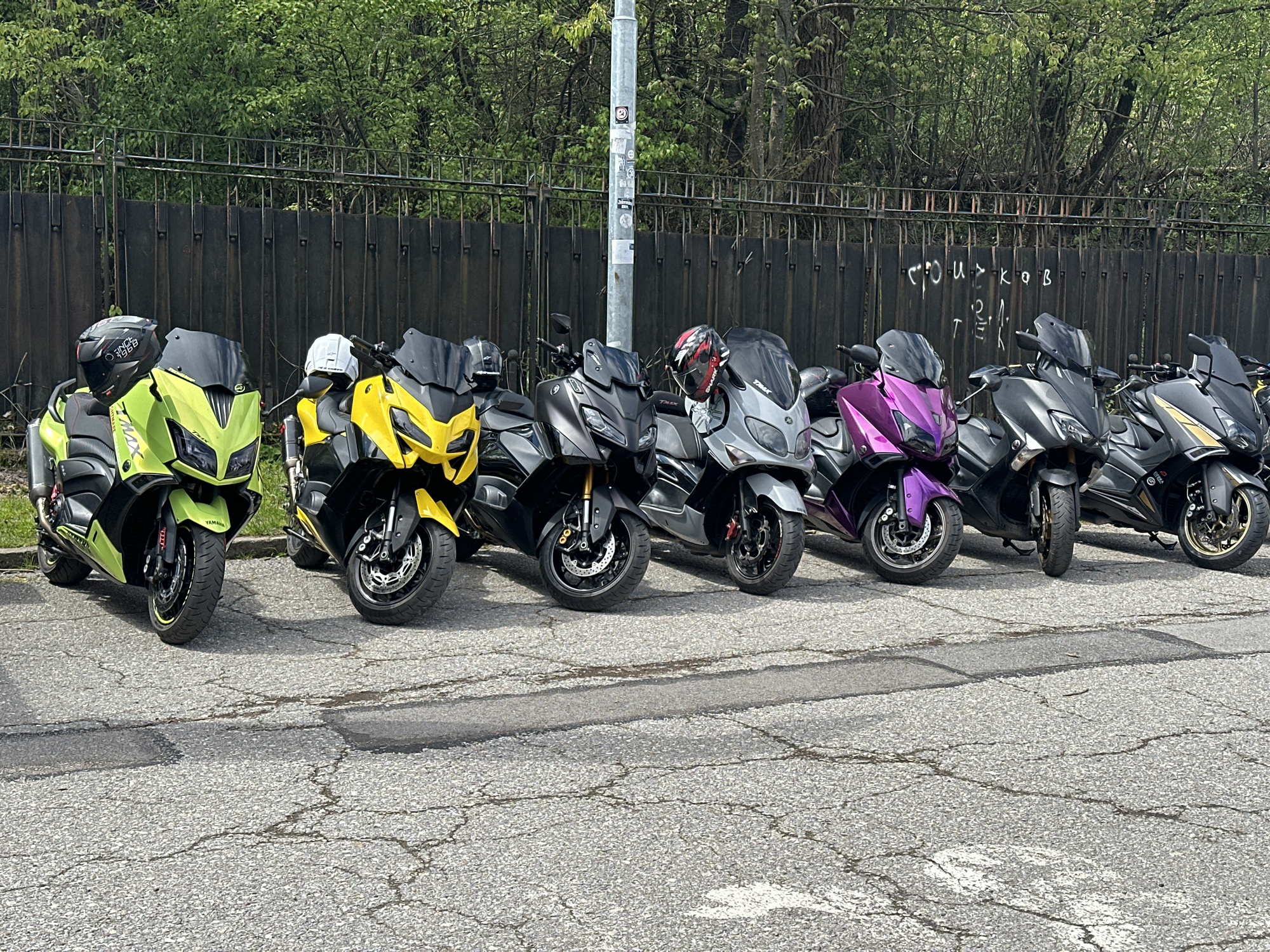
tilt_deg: -4.7
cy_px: 476
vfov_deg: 30.3
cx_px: 635
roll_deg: -1.5
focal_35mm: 48
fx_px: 1761
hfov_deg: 39.7
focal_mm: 6.86
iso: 64
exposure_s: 1/2532
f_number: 1.78
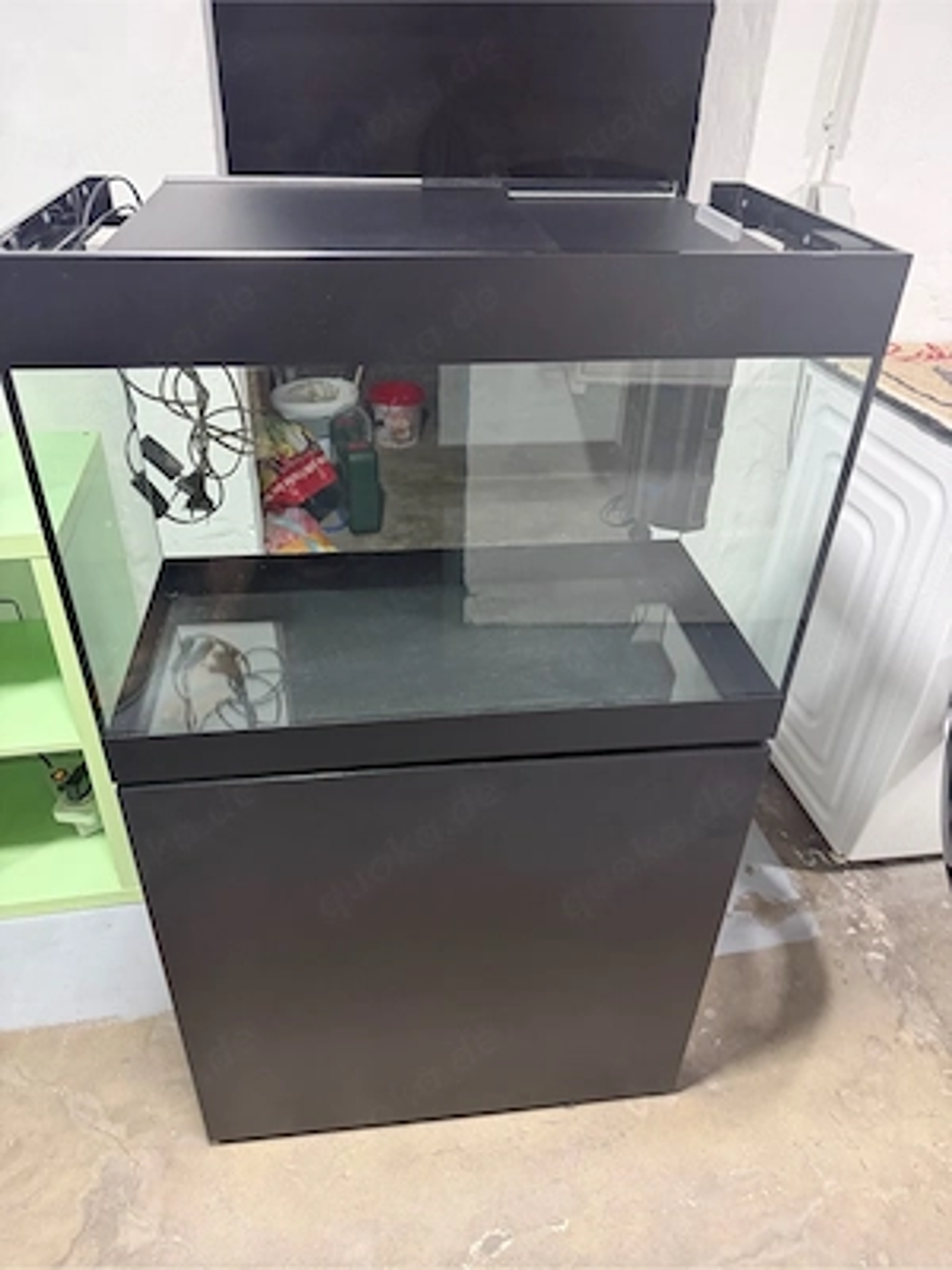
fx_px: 880
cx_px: 476
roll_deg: -2.4
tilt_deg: -34.5
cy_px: 635
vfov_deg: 71.6
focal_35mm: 24
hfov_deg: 56.8
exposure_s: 1/50
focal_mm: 6.76
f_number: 1.78
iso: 640
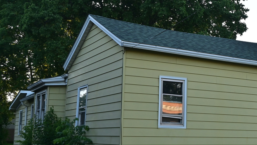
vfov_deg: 20.6
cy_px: 82
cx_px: 171
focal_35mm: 58
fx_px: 397
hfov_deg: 35.5
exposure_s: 1/125
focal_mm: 22.5
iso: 250
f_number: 8
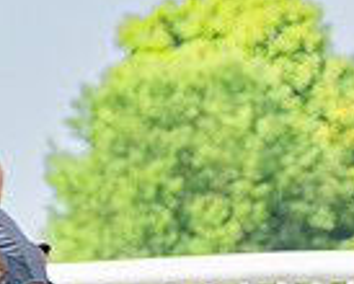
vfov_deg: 2.0
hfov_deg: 2.5
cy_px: 536
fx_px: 7974
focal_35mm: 760
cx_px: -9
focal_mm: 82
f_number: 5
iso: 400
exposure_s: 1/800
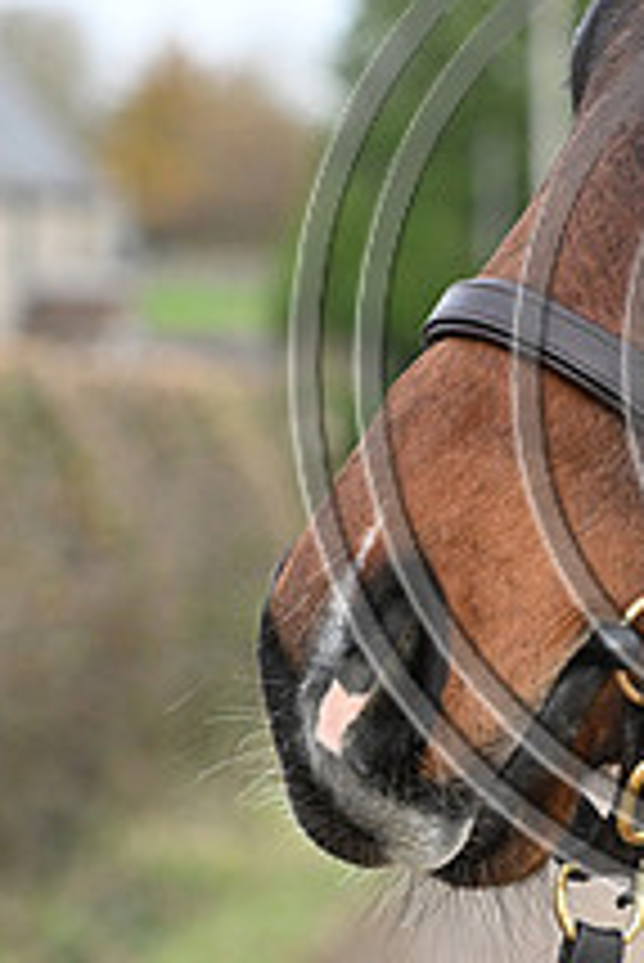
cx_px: 817
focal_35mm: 315
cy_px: 288
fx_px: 8438
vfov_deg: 6.5
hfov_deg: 4.4
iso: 3200
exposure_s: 1/1000
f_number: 5.6
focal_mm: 116
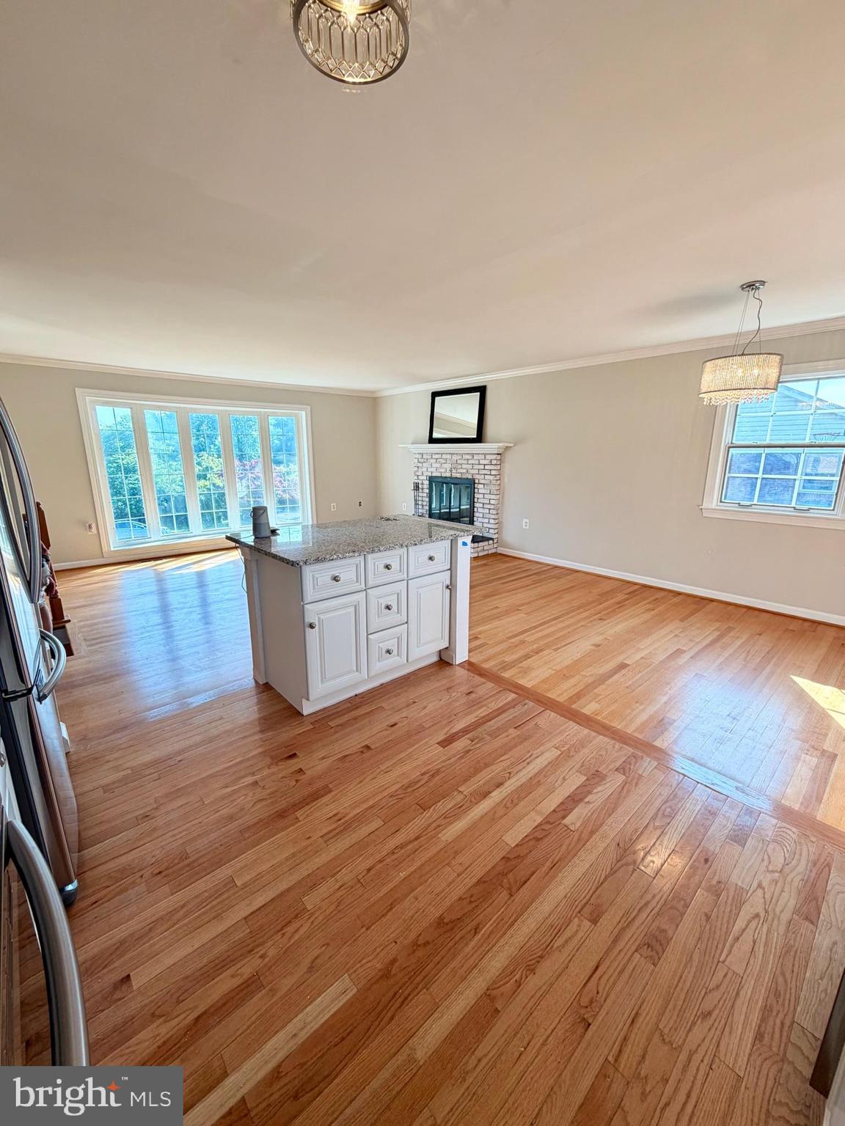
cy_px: 563
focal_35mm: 14
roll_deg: -0.6
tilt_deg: -14.1
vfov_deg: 102.1
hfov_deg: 85.7
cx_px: 422
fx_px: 456
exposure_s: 1/120
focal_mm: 2.22
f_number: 2.2
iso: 50
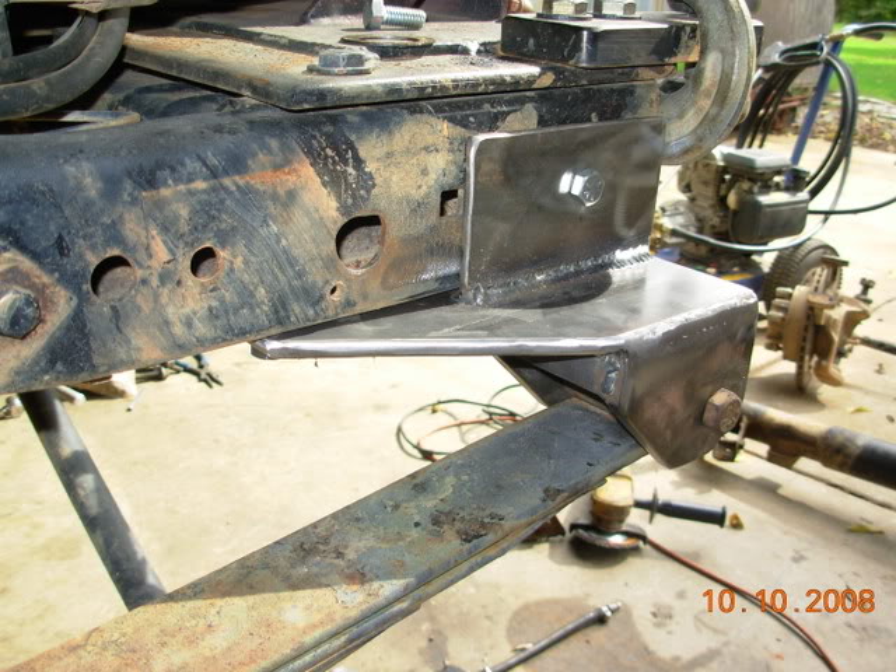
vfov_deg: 37.7
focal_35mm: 38
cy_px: 336
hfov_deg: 49.0
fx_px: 984
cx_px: 448
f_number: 2.9
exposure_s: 1/192
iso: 50
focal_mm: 6.3
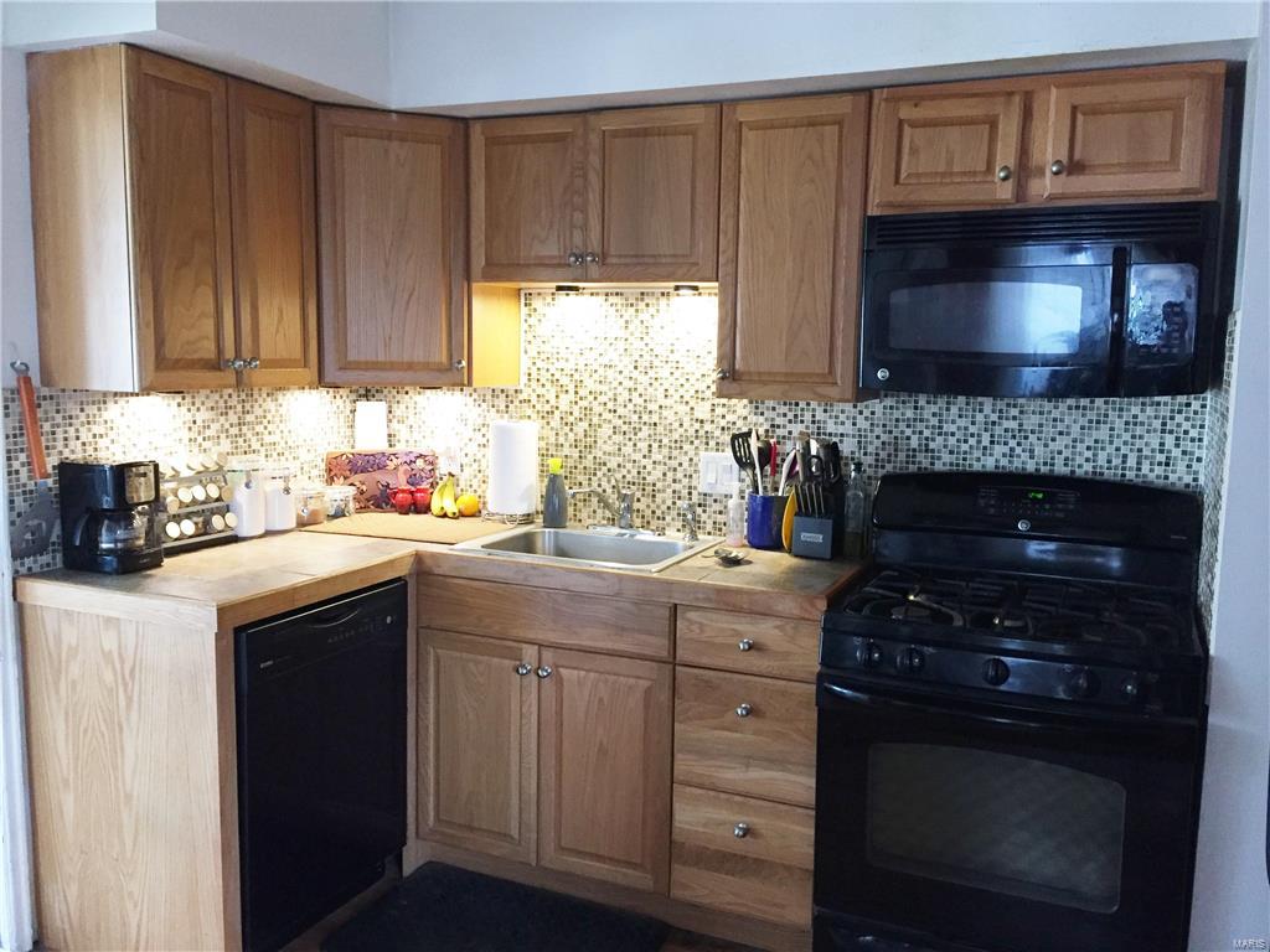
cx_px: 635
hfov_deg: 61.7
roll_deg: -0.2
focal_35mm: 29
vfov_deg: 48.2
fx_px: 1064
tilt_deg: -7.1
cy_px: 476
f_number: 2.2
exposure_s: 1/30
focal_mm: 4.15
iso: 160
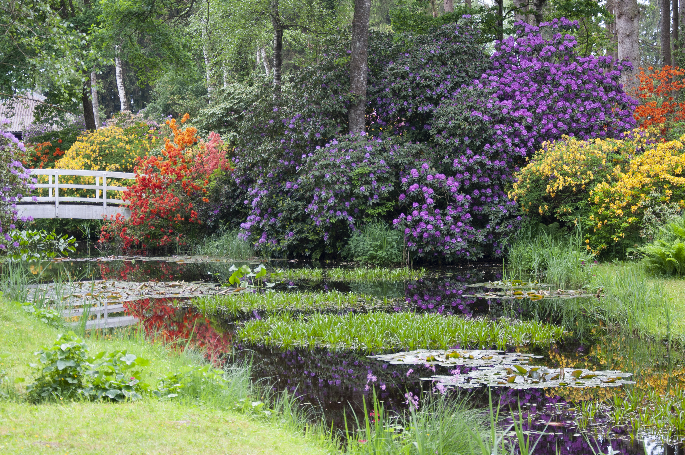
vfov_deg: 15.3
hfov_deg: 22.9
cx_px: 335
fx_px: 1691
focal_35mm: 89
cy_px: 191
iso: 250
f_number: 4.8
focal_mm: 48
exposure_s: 1/100
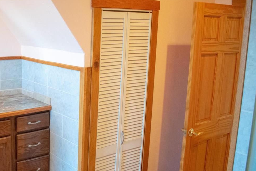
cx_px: 52
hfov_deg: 33.0
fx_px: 419
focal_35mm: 59
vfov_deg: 23.0
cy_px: 87
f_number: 4
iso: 200
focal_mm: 24
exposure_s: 1/60
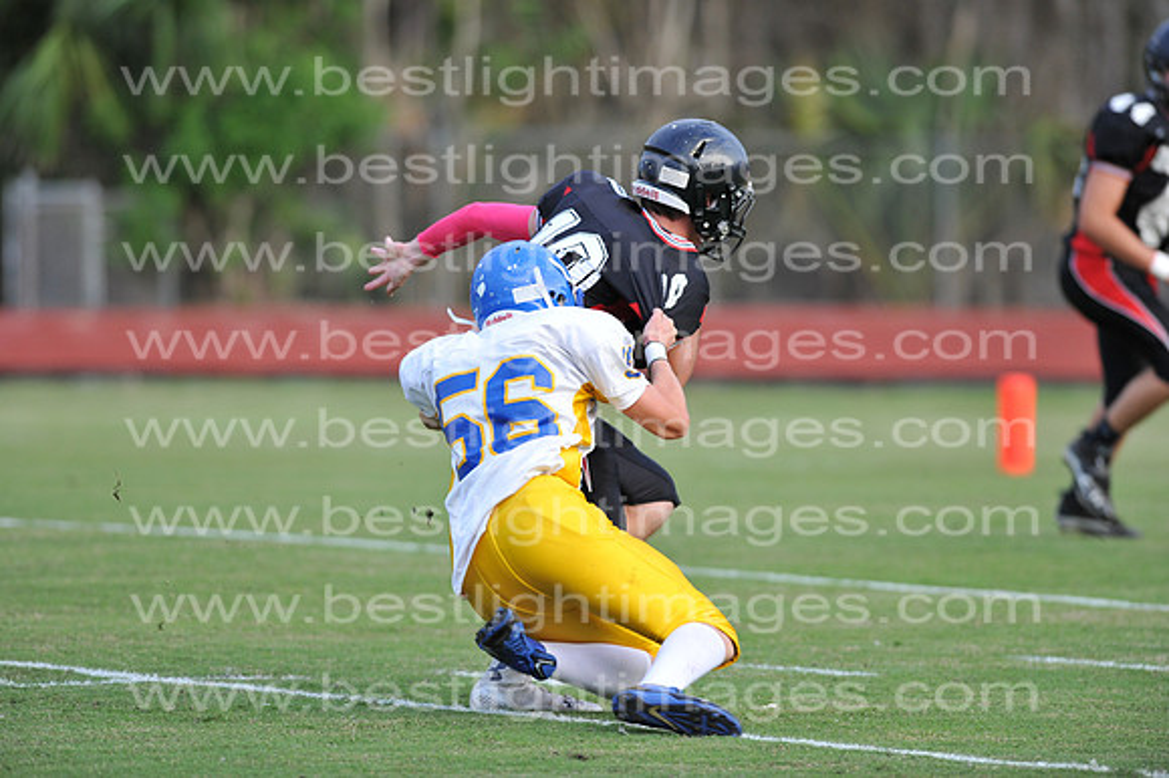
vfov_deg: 4.6
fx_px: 9736
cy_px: 389
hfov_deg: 6.9
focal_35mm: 300
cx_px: 584
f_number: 4
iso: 1000
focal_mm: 300
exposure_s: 1/1250
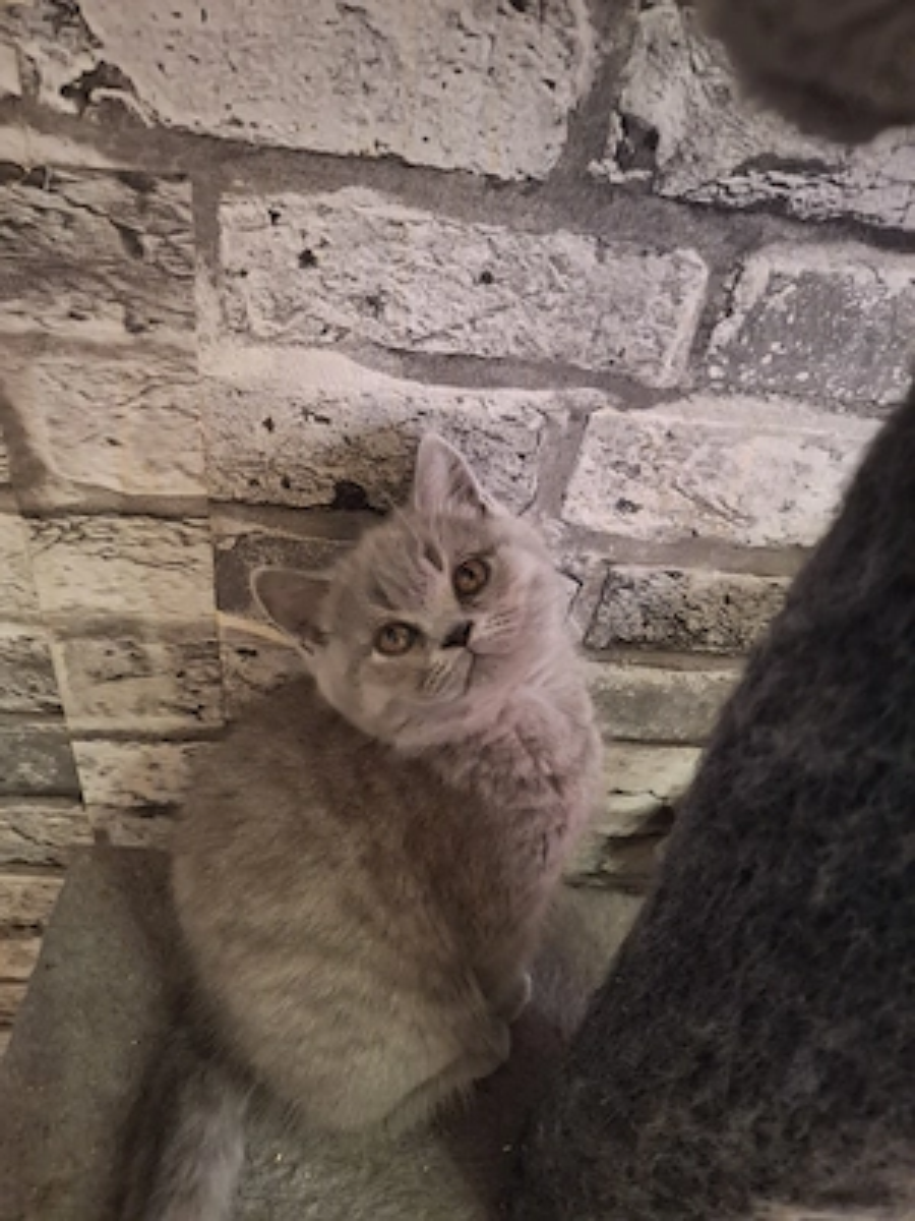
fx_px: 881
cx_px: 458
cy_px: 610
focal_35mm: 25
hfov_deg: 54.9
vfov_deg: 69.4
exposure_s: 1/20
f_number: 1.8
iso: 1000
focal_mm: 4.69
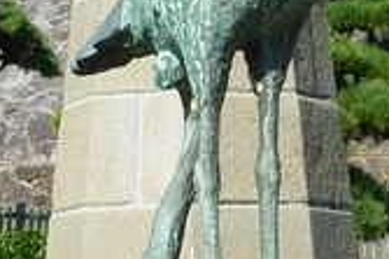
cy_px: -23
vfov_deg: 7.0
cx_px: 254
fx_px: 2094
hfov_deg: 10.6
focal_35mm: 194
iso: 80
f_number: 3.8
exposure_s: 1/500
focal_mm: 8.5
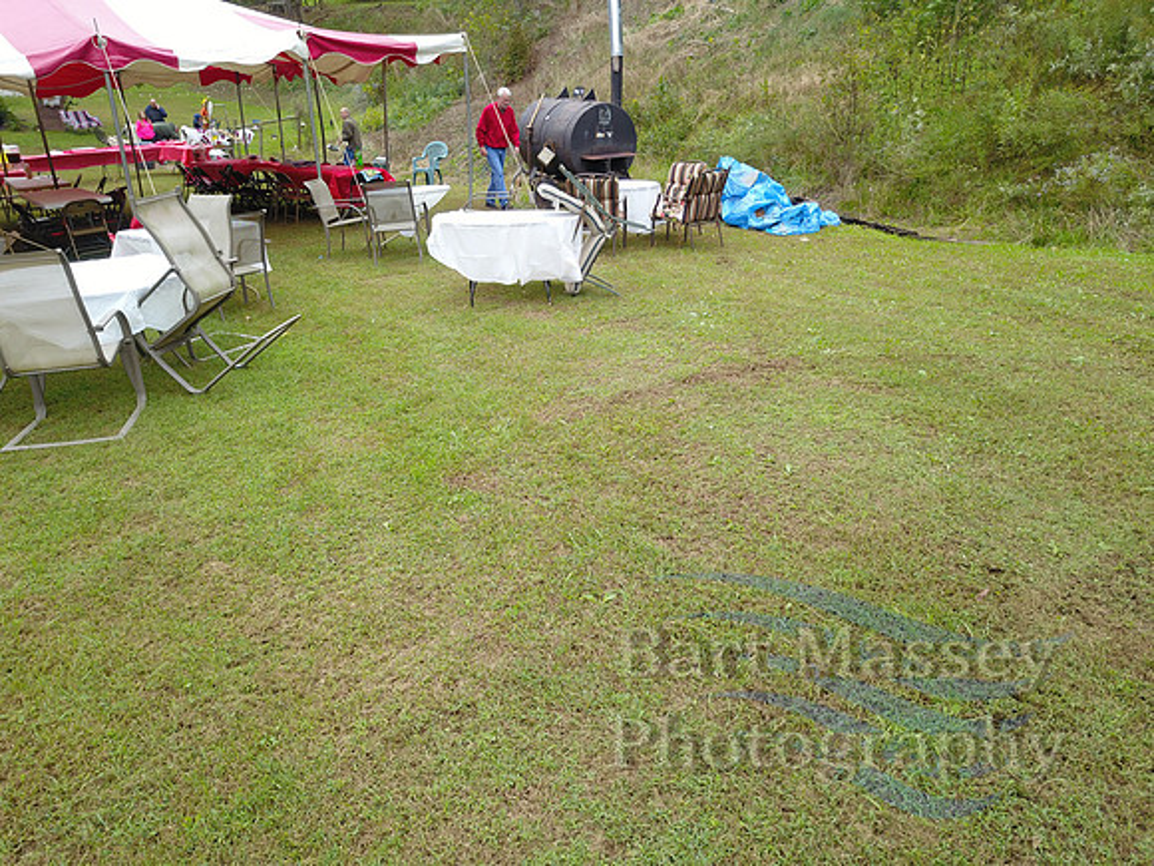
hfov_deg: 67.3
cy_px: 433
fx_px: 867
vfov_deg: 53.1
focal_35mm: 26
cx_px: 577
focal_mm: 4.7
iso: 100
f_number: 2.2
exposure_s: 1/186
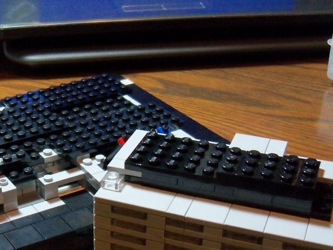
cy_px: 202
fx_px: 664
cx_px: 52
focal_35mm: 69
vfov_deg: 21.0
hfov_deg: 27.4
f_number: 3.5
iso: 500
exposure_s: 1/40
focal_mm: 6.2
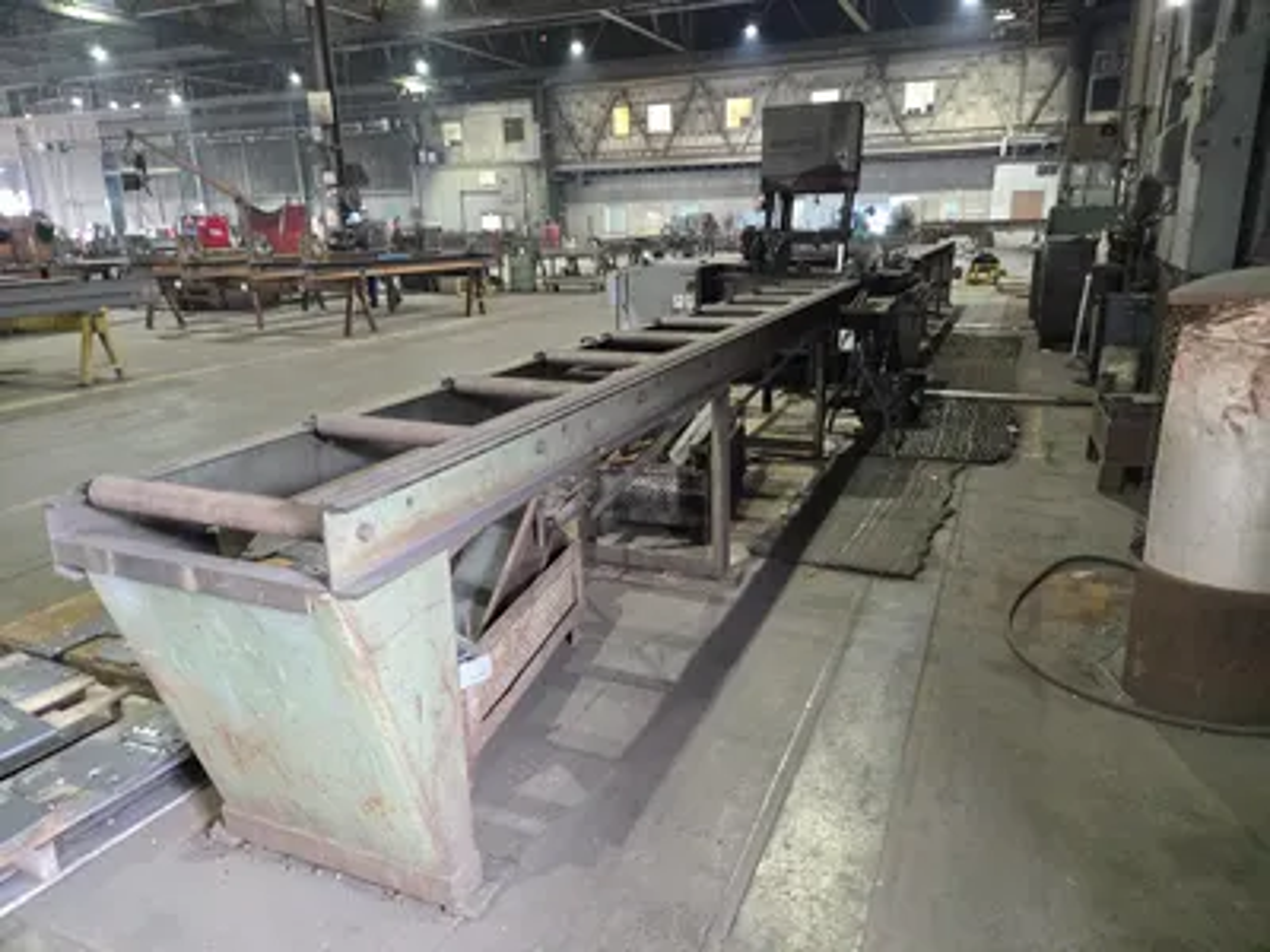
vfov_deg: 58.9
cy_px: 476
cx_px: 635
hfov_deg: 73.9
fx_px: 844
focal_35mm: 23
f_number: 1.8
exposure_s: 1/60
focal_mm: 5.4
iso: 800
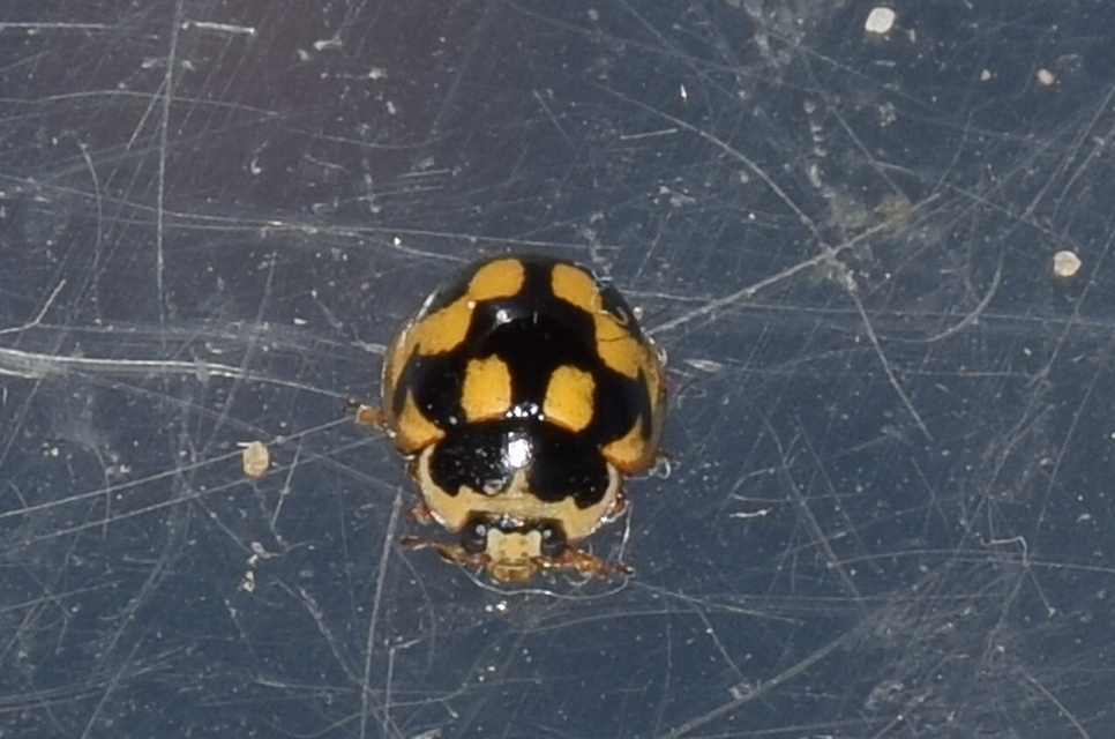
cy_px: 370
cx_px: 558
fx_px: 6028
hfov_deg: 10.6
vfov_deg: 7.0
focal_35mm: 195
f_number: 14
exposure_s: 1/160
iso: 100
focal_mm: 130
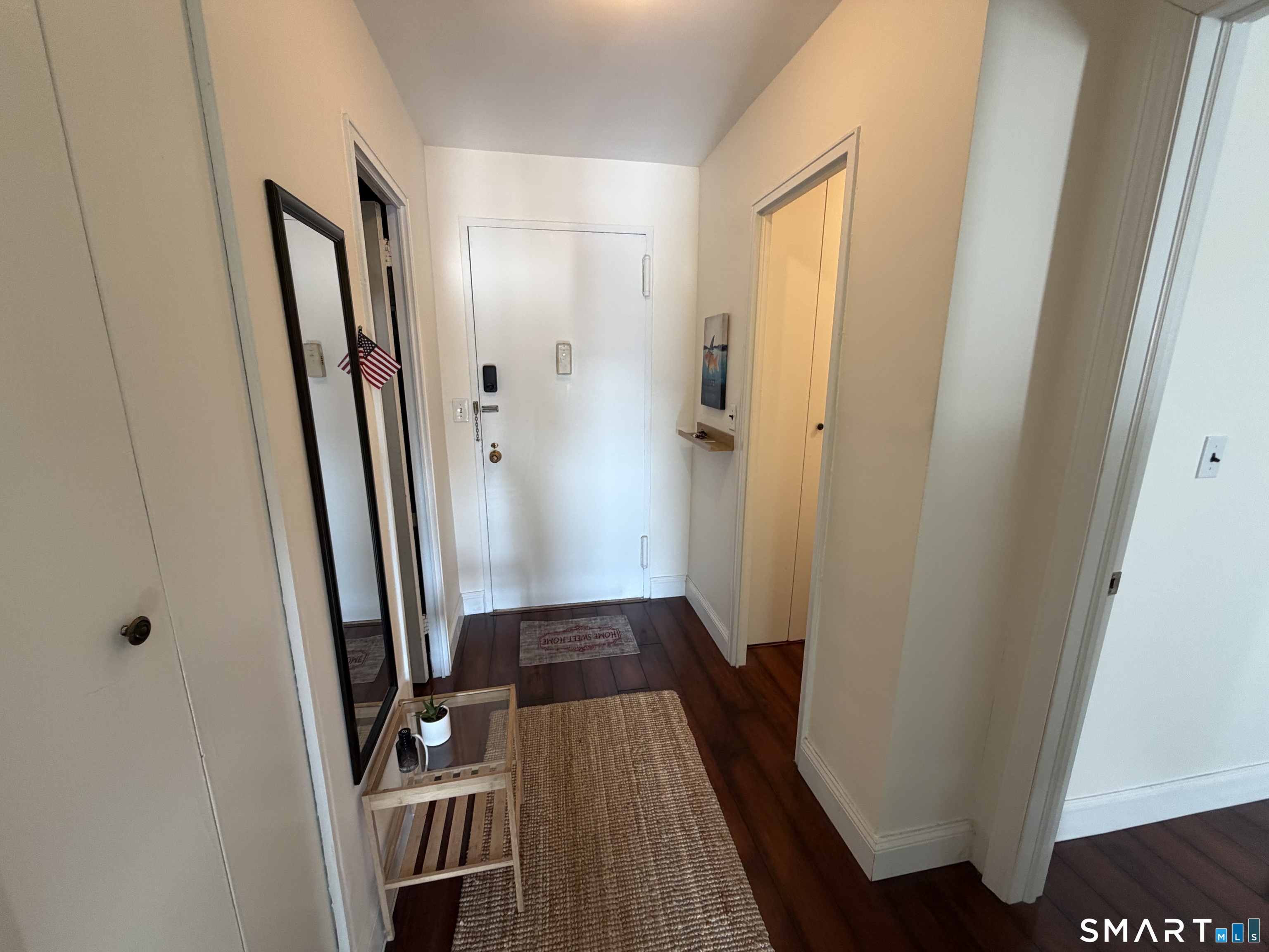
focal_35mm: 14
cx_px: 634
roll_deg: +0.4
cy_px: 476
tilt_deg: -12.9
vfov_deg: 85.7
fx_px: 513
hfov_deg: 102.1
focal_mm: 2.22
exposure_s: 1/60
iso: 200
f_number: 2.2
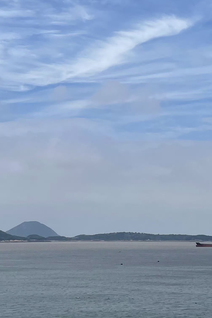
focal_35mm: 37
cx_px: 178
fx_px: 327
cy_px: 160
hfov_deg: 34.5
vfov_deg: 51.9
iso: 32
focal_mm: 4.2
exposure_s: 1/7813
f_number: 1.6
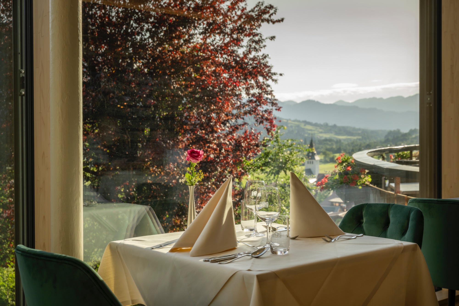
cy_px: 153
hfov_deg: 37.5
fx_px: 676
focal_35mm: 53
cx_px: 230
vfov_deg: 25.5
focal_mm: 53
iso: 200
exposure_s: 1/160
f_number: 7.1
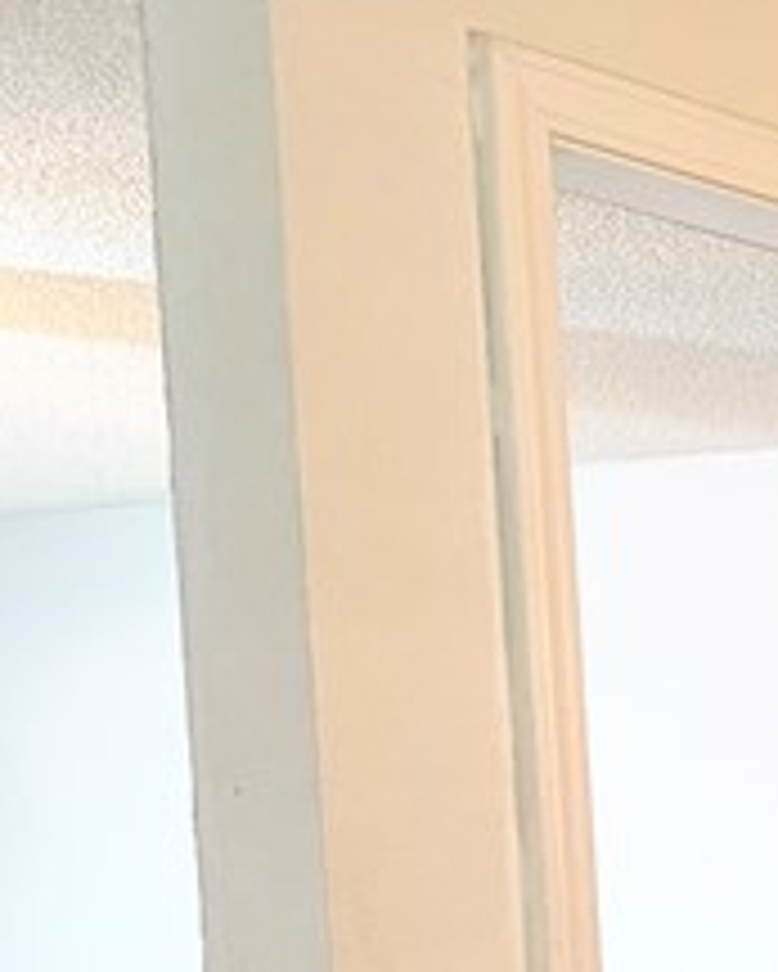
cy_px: 1300
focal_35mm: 111
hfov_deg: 10.5
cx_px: 2213
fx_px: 3193
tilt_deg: -4.4
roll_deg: +1.3
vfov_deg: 16.3
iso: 400
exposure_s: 1/60
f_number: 1.78
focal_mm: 6.76
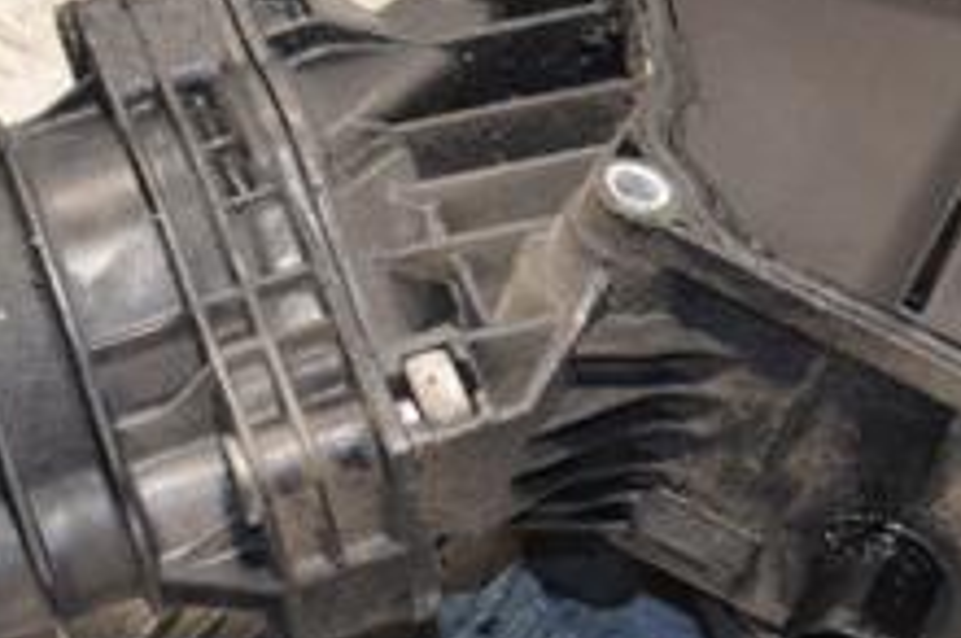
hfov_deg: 14.3
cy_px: 284
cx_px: 354
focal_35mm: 143
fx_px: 3821
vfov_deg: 9.5
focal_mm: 35
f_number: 5
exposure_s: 1/125
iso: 800
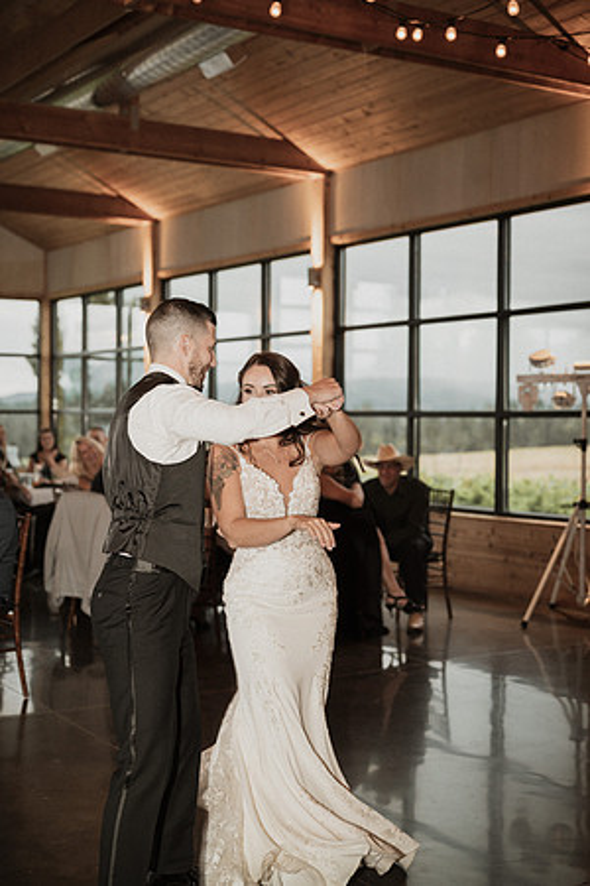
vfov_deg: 39.6
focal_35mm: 50
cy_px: 443
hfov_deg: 27.0
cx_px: 295
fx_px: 1229
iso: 500
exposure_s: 1/100
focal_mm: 50
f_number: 2.8
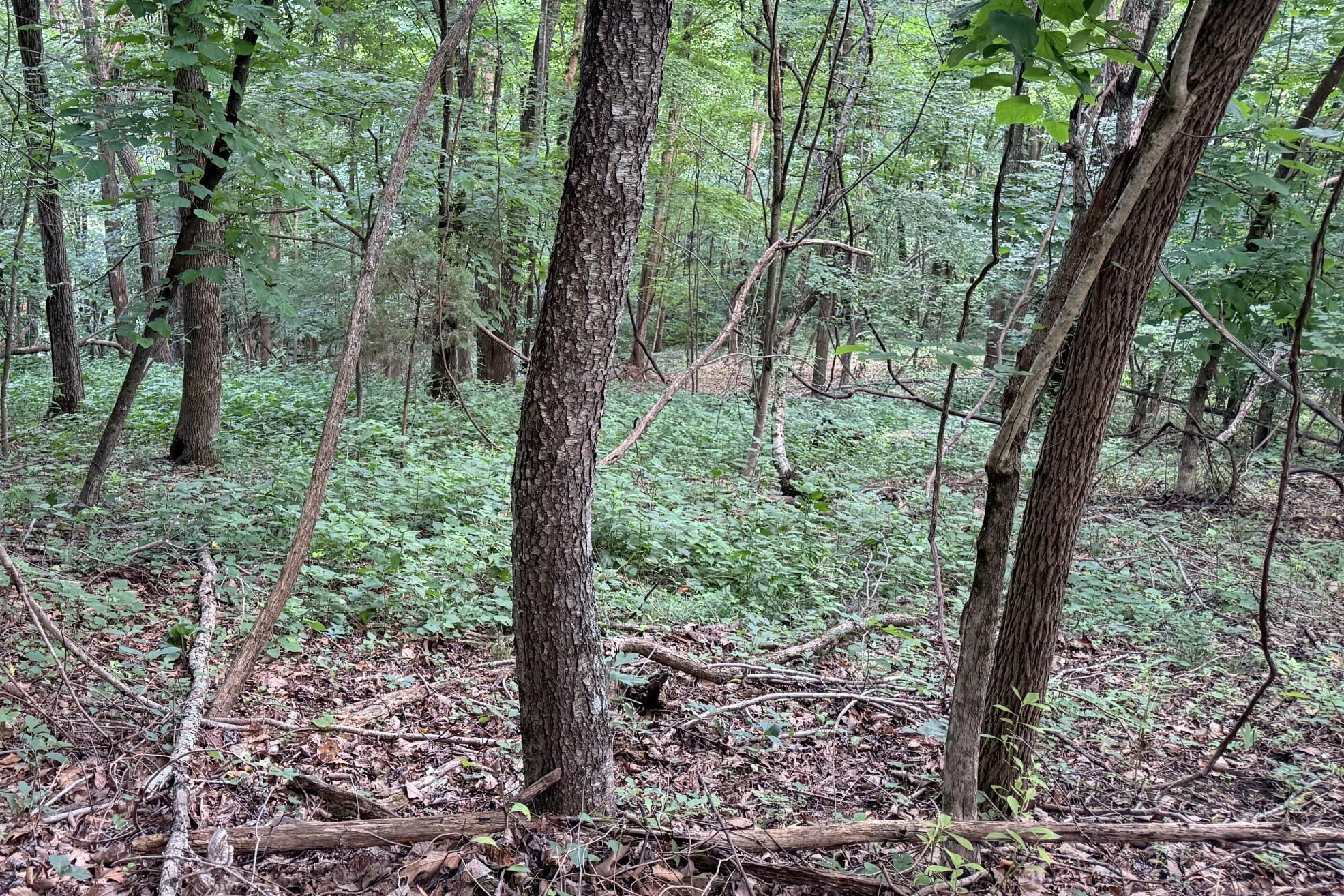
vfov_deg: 34.3
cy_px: 228
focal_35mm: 38
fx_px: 1419
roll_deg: -0.1
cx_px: 474
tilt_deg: -22.3
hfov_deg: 50.0
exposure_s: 1/60
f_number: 1.78
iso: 250
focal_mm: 6.76
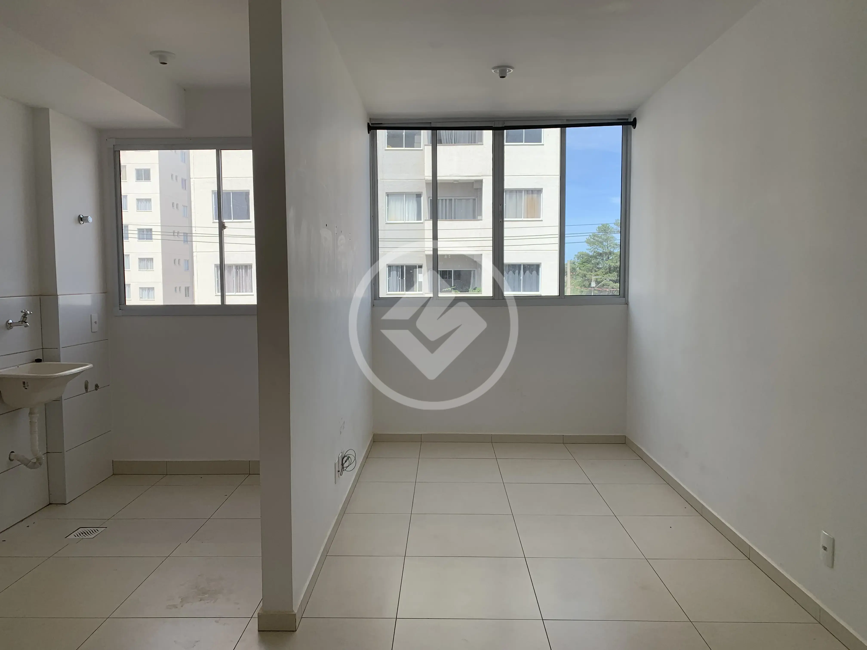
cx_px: 434
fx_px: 651
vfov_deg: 53.1
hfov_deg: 67.3
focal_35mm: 26
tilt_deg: -4.4
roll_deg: +0.8
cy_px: 325
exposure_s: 1/842
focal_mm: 4.25
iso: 25
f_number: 1.8
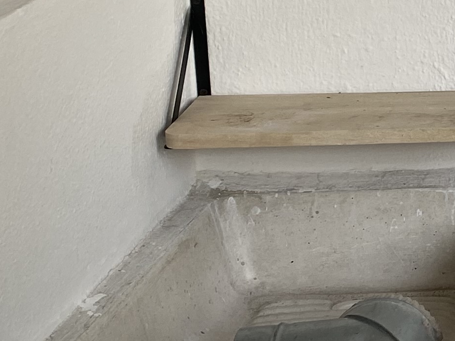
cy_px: 1
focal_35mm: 113
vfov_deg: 12.9
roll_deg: -1.3
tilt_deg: -13.7
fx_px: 1485
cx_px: 780
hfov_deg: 15.4
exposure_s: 1/122
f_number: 1.8
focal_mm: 4.25
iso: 40
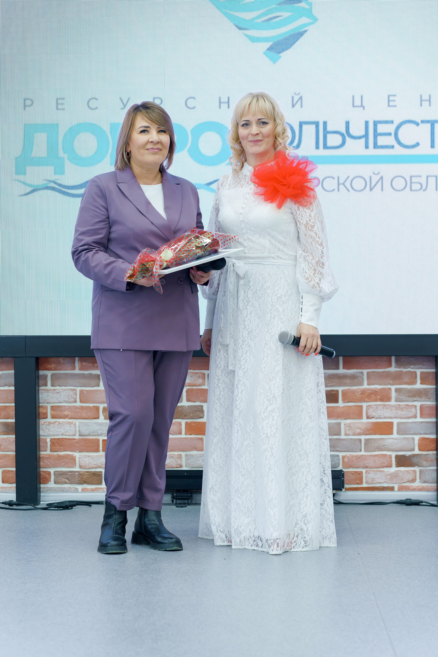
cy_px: 328
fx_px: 1551
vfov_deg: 23.9
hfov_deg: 16.1
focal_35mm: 85
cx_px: 219
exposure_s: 1/125
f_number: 4
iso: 1000
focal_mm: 85
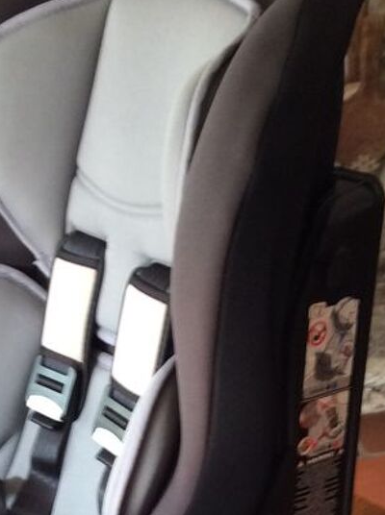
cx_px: 106
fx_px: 1190
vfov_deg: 23.5
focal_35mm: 80
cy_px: 501
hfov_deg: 18.3
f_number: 2.4
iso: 64
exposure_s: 1/25
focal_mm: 3.3
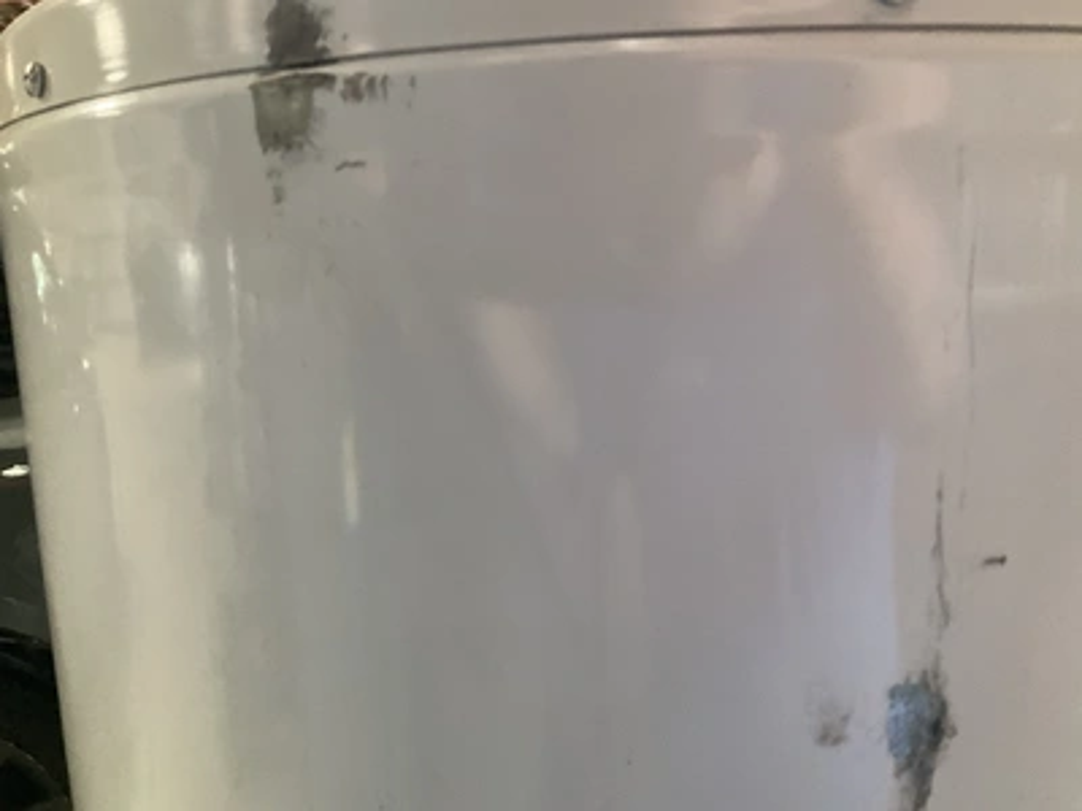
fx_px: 906
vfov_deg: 48.2
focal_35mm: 29
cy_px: 406
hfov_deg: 61.7
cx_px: 541
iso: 200
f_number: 1.8
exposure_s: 1/60
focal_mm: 3
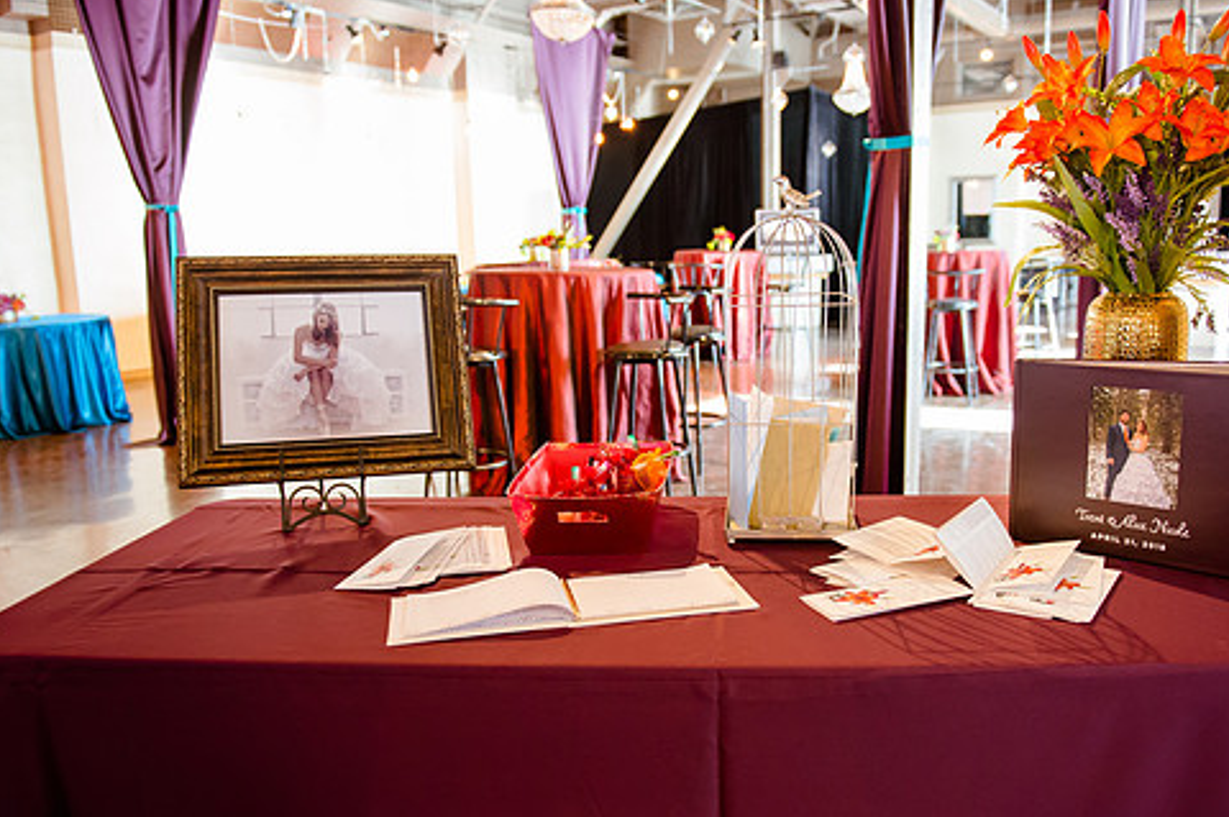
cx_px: 650
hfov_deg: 63.7
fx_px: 989
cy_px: 433
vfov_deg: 44.9
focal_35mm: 29
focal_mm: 24
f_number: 2.8
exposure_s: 1/50
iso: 3200
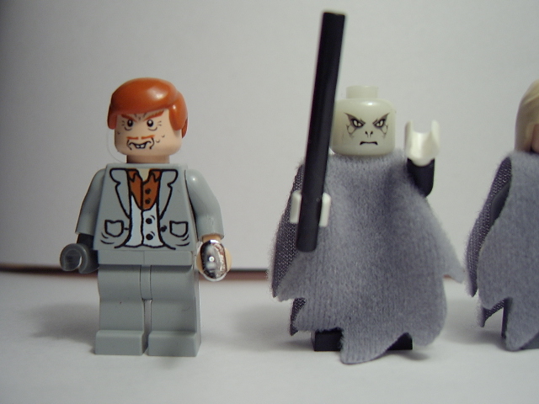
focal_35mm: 31
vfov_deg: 45.4
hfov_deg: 58.4
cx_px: 270
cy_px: 202
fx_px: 483
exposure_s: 1/60
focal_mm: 8.13
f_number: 2.7
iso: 100
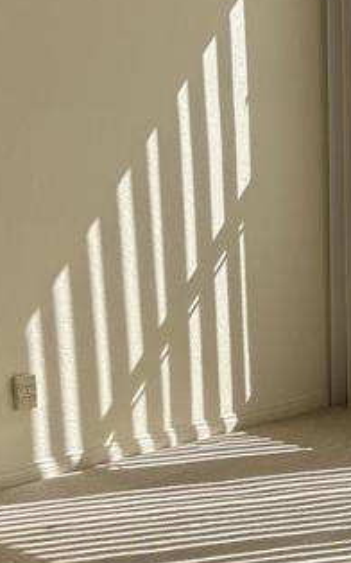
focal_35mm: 90
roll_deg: +3.7
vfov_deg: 22.9
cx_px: 274
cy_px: 389
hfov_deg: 14.4
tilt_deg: -4.9
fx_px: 1379
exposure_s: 1/1393
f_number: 1.6
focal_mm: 5.96
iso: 50
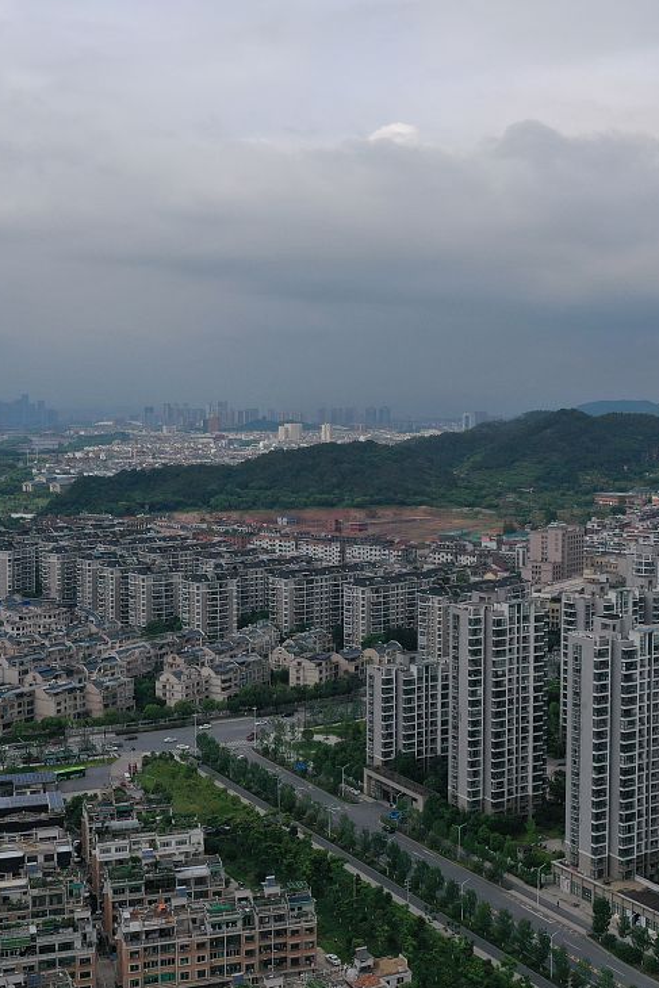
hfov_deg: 29.2
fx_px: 1262
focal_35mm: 46
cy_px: 498
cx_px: 409
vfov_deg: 42.7
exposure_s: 1/500
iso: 100
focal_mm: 10.26
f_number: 5.6
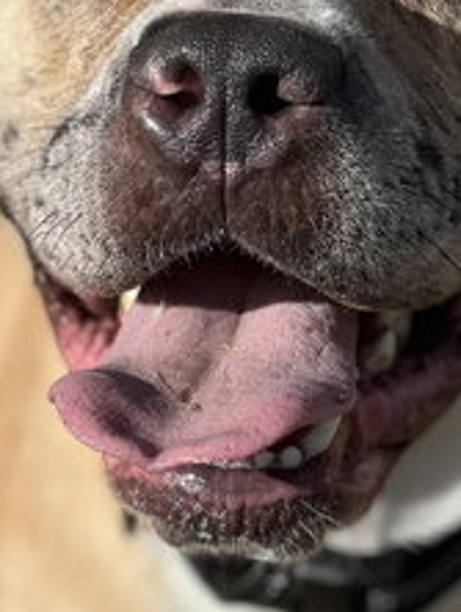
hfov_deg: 6.4
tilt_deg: -40.9
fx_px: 4094
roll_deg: -4.7
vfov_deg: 8.6
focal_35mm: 231
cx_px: 320
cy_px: 310
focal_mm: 9
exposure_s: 1/742
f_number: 2.8
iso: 32
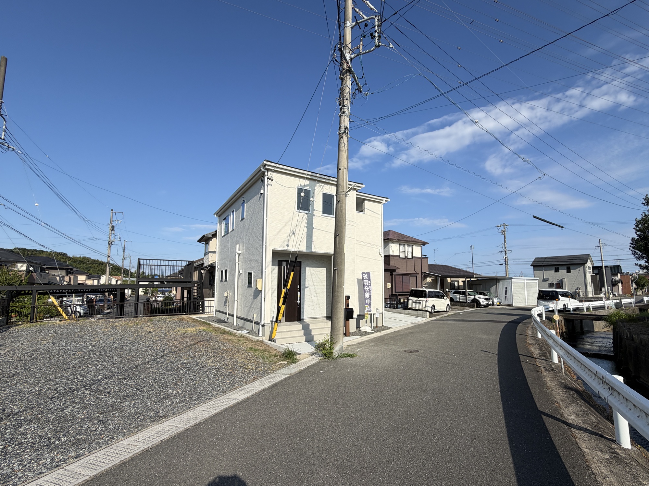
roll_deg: +0.5
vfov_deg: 78.0
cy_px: 259
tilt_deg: +5.9
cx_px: 352
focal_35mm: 16
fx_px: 300
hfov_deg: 94.3
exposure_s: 1/1068
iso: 20
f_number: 2.2
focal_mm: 2.22
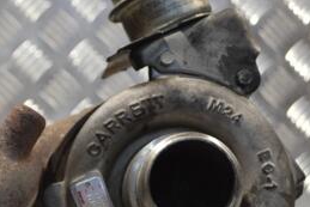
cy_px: 162
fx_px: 956
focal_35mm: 111
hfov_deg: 18.3
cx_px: 69
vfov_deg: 12.3
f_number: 4.8
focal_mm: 32
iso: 400
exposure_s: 1/60
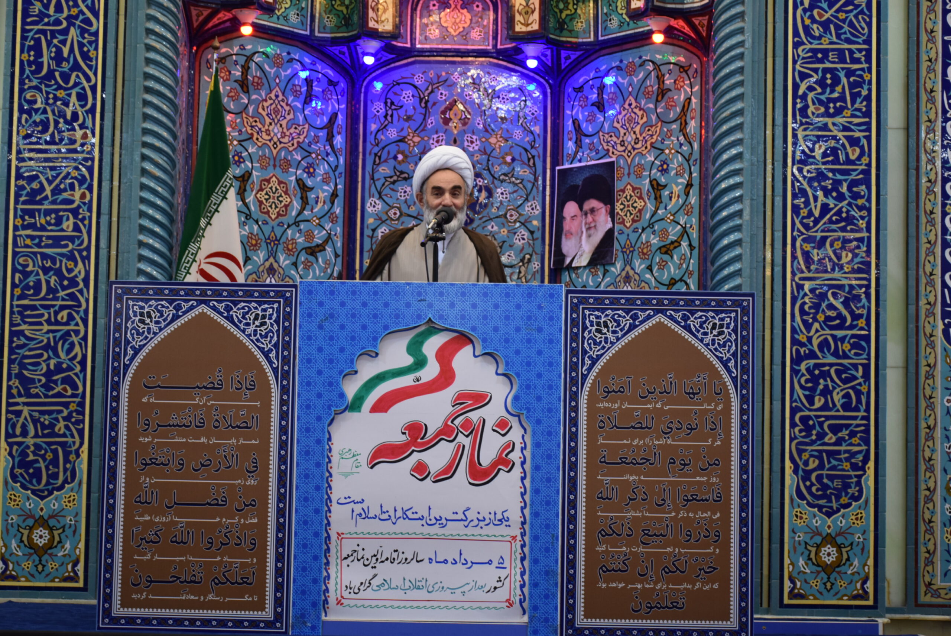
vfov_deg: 19.0
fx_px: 1903
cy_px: 318
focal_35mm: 72
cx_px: 476
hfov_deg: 28.1
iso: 720
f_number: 4.5
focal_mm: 48
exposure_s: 1/60
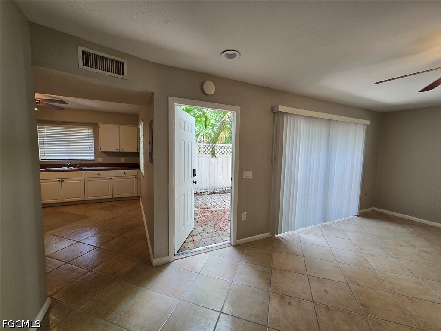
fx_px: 166
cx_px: 220
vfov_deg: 89.9
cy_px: 166
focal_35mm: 13
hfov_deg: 106.2
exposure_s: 1/60
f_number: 2.2
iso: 64
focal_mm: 2.2
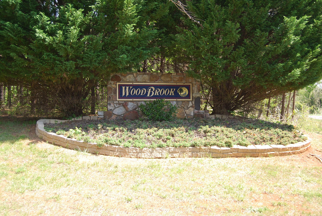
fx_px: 349
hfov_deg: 49.5
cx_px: 161
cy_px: 108
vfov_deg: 34.3
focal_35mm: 39
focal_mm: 26
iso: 100
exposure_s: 1/125
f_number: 4.2
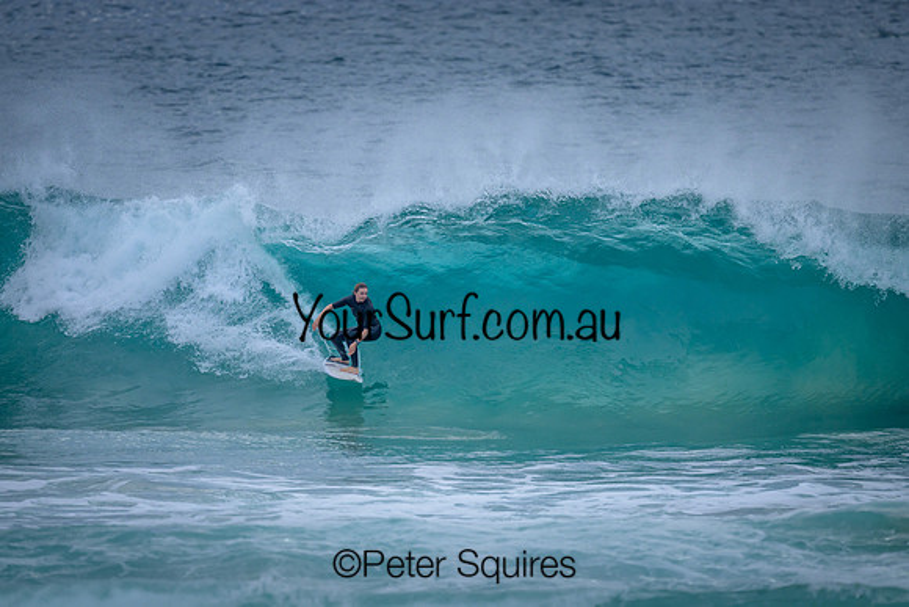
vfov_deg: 1.7
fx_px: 20204
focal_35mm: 800
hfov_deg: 2.6
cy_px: 304
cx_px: 454
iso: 1000
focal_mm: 800
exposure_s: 1/2000
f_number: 6.3
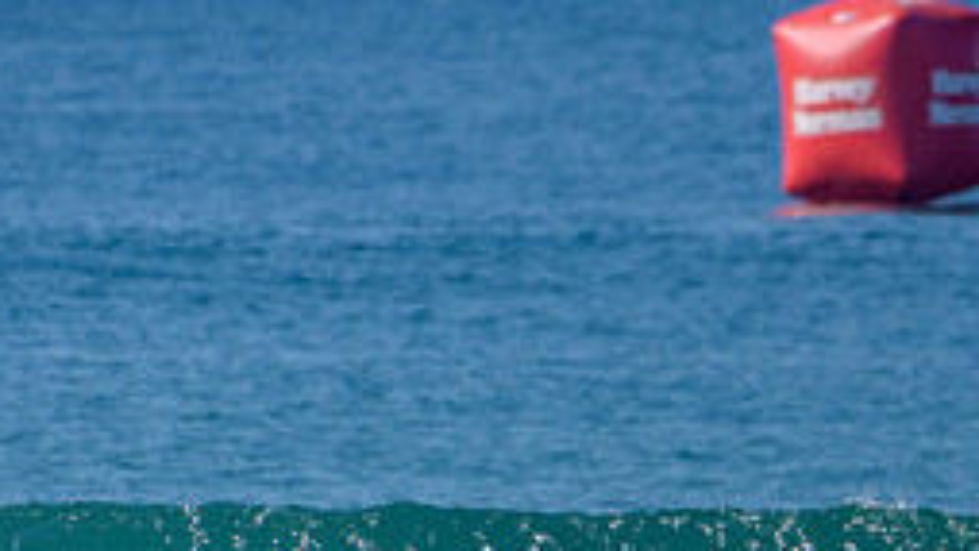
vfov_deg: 1.0
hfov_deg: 1.8
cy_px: 591
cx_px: 1048
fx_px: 31028
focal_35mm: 1195
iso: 160
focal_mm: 500
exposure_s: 1/2000
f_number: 5.6
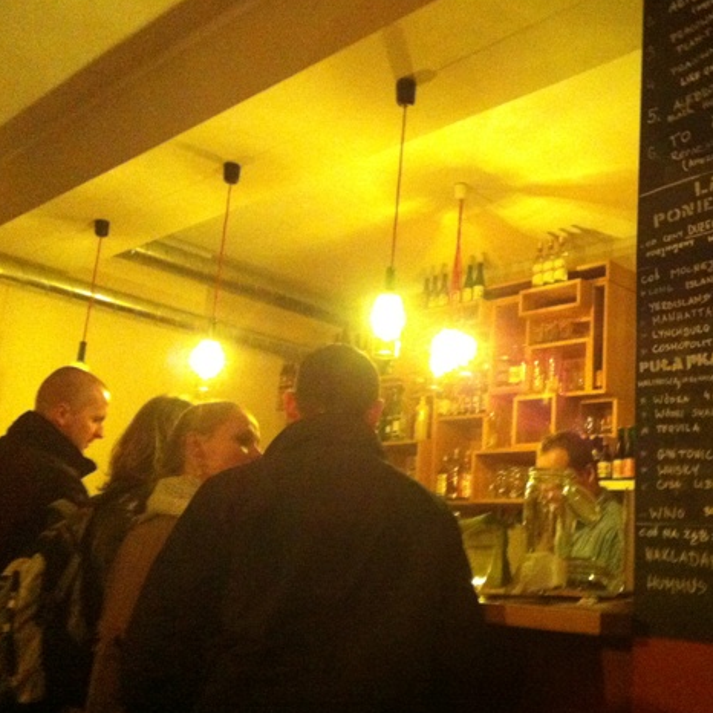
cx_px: 462
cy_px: 353
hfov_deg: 38.8
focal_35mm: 43
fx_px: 1002
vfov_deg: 39.2
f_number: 2.8
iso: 1000
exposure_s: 1/15
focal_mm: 3.85
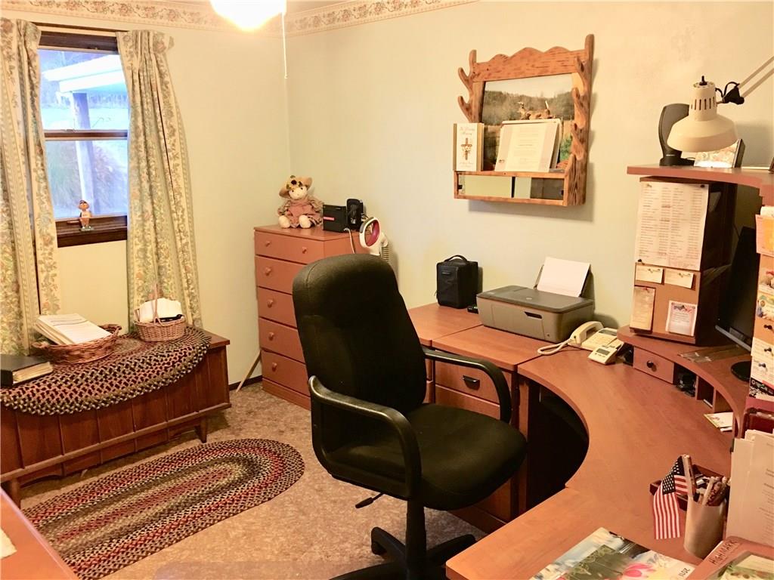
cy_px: 290
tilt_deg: -11.3
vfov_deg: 48.2
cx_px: 387
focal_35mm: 29
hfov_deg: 61.7
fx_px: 648
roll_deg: +0.9
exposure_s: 1/4
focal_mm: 4.15
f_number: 2.2
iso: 125
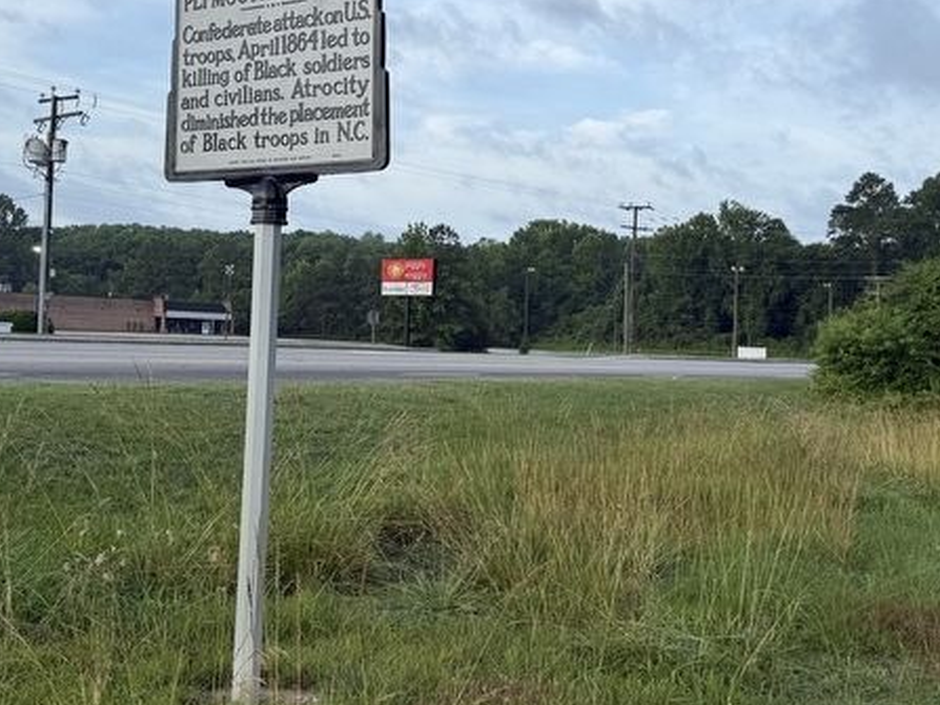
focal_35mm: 43
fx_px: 1167
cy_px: 284
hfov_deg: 43.9
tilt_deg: +4.6
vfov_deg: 33.5
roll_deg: -1.9
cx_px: 471
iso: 80
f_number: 1.78
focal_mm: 6.76
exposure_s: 1/1653
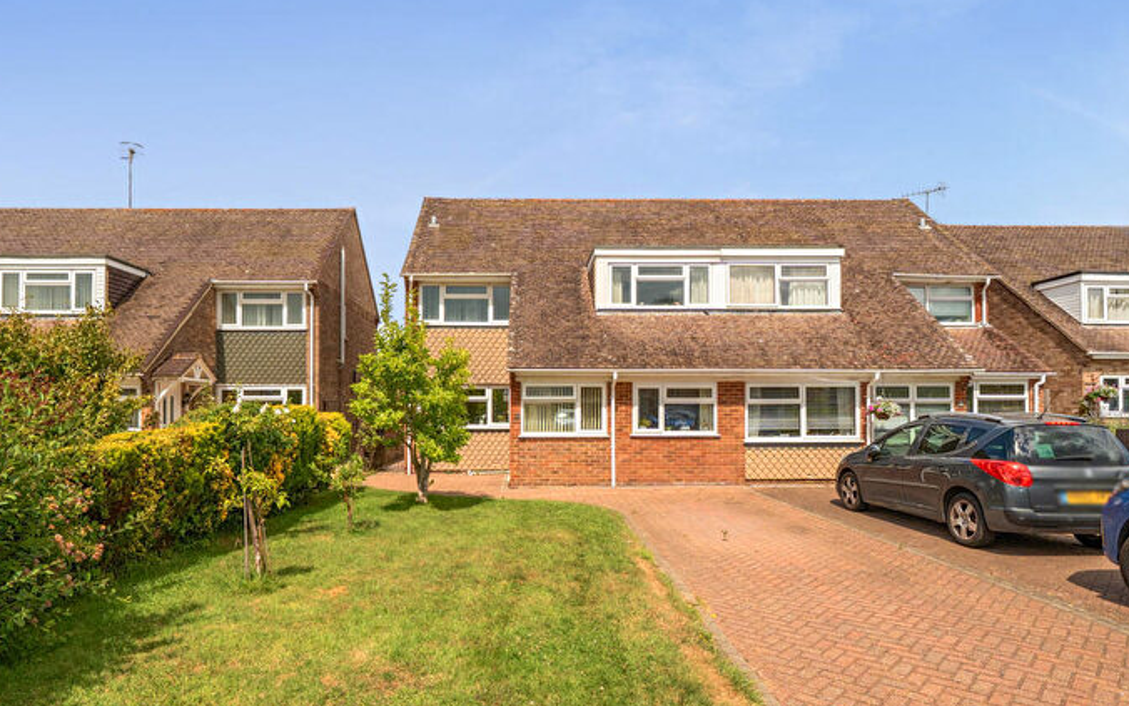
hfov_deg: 88.0
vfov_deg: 62.3
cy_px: 345
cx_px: 559
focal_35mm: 19
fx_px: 585
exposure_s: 1/1600
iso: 400
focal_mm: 12
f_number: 8
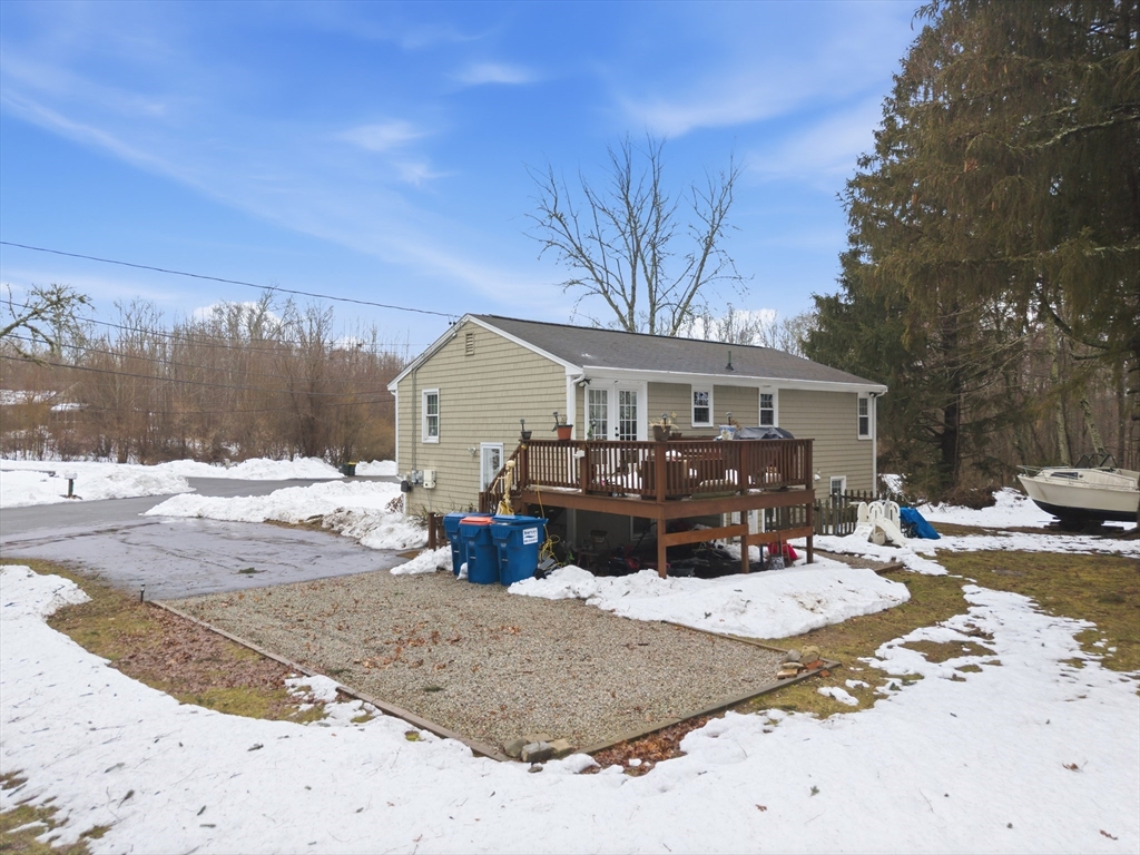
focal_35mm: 24
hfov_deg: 71.6
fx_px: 790
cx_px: 570
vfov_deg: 56.8
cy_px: 428
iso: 200
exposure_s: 1/2500
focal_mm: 8.7
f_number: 1.8
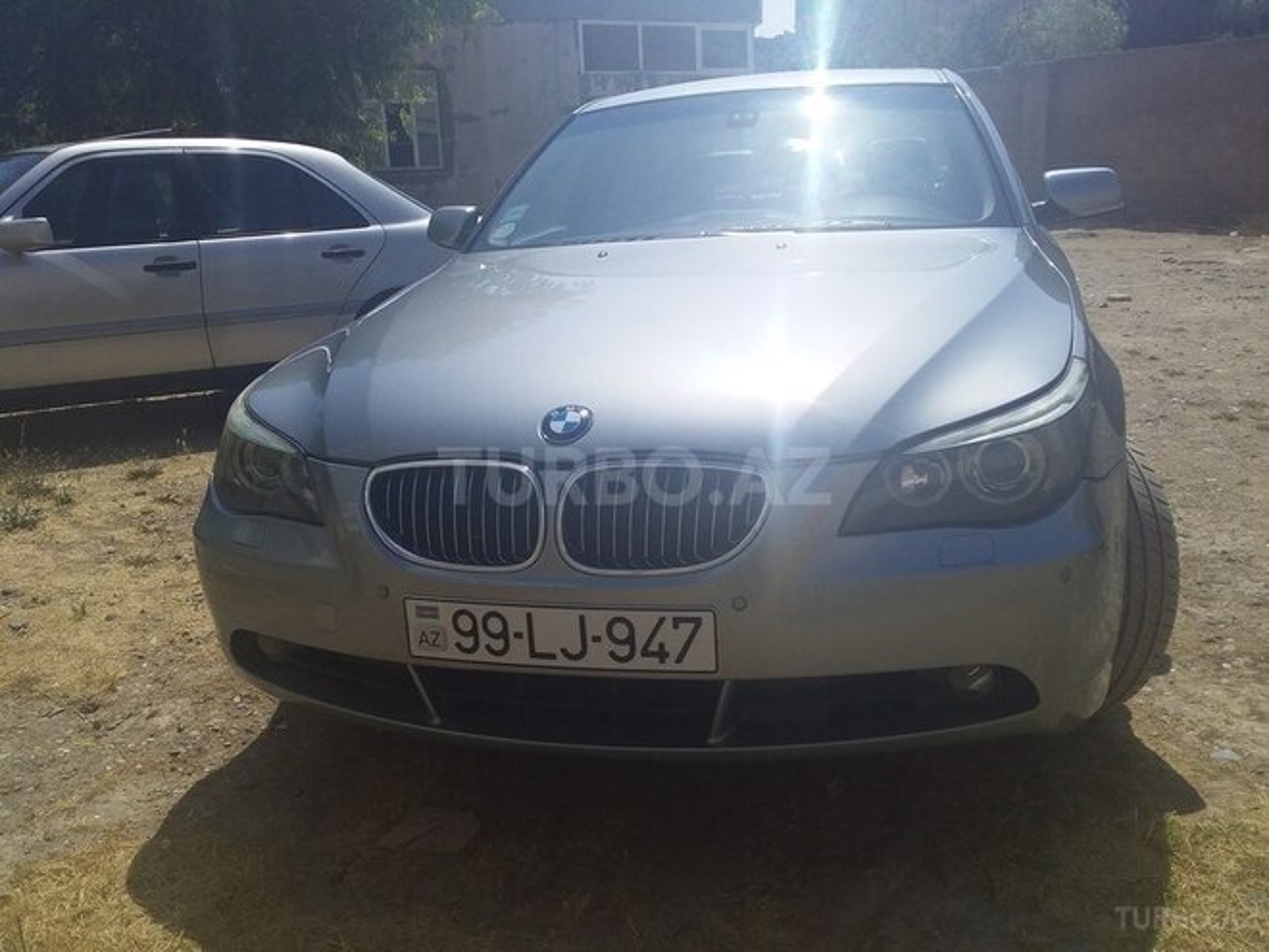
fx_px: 1136
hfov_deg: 58.4
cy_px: 476
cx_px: 634
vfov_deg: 45.4
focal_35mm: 31
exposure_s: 1/2445
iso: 40
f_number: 2.2
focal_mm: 3.3
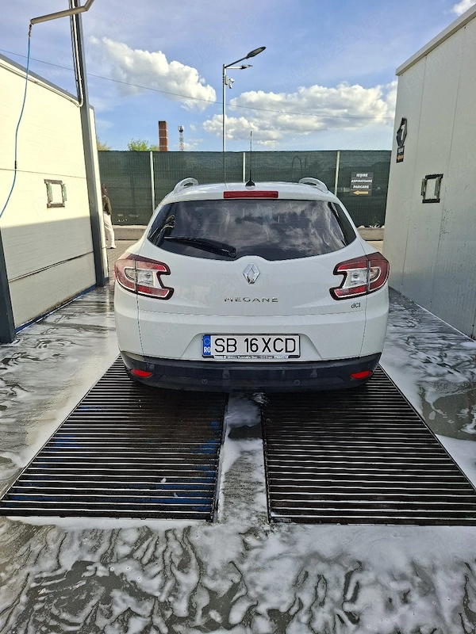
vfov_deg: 73.9
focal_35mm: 23
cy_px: 317
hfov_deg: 58.9
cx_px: 238
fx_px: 422
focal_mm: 5.54
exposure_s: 1/2000
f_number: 1.8
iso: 50
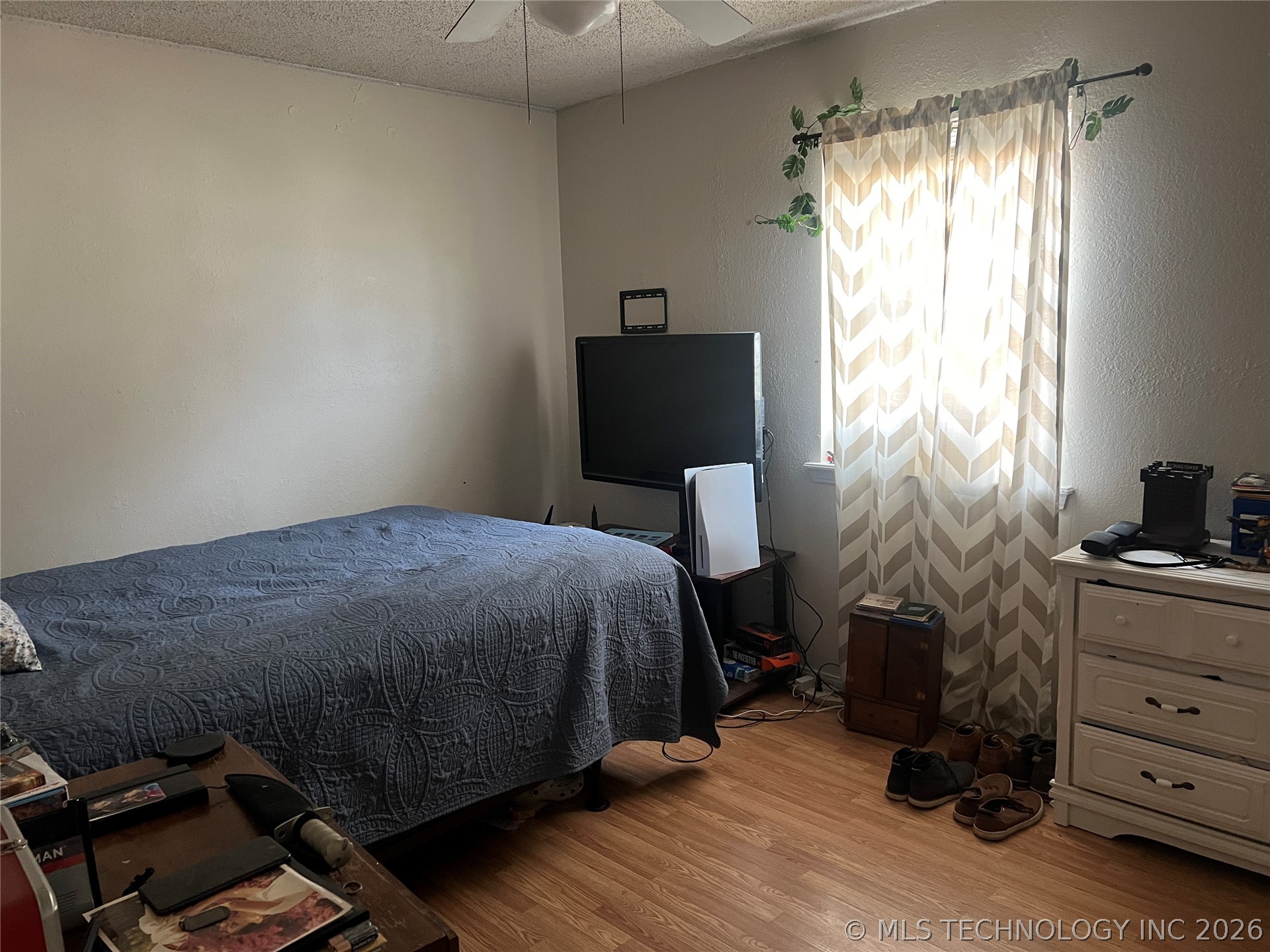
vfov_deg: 53.1
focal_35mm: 26
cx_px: 635
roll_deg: +1.7
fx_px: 954
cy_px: 476
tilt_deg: -8.7
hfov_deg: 67.3
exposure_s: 1/60
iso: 400
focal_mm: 5.7
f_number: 1.5
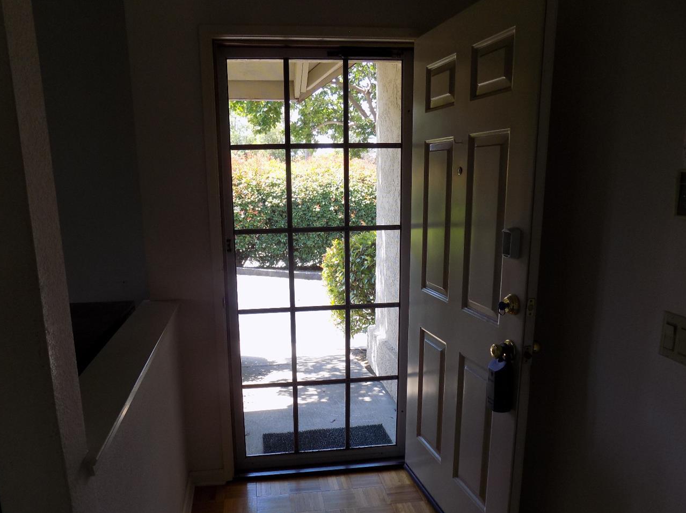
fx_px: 535
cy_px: 298
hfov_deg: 65.3
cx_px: 321
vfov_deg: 51.1
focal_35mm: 27
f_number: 3.1
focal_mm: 4
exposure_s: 1/50
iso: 80
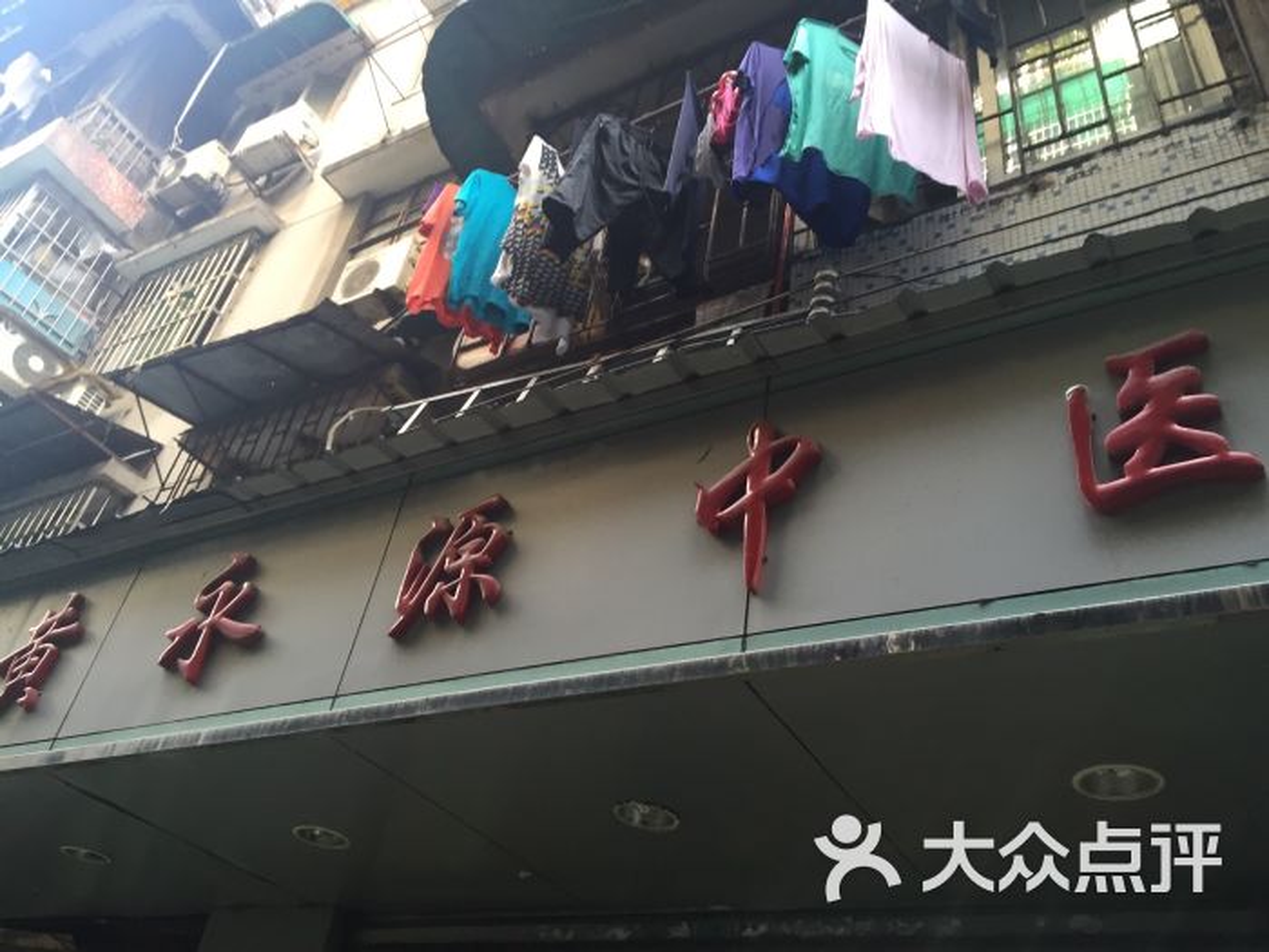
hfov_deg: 61.7
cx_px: 634
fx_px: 1063
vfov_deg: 48.2
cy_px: 476
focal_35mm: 29
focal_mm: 4.15
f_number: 2.2
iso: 40
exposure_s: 1/33
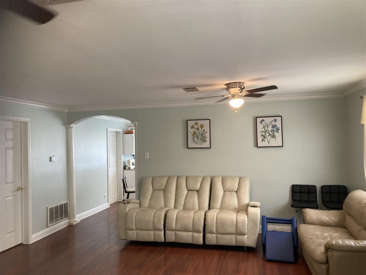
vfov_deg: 49.7
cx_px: 183
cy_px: 138
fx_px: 296
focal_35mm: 28
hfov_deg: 63.4
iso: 125
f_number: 1.8
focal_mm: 3.99
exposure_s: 1/60
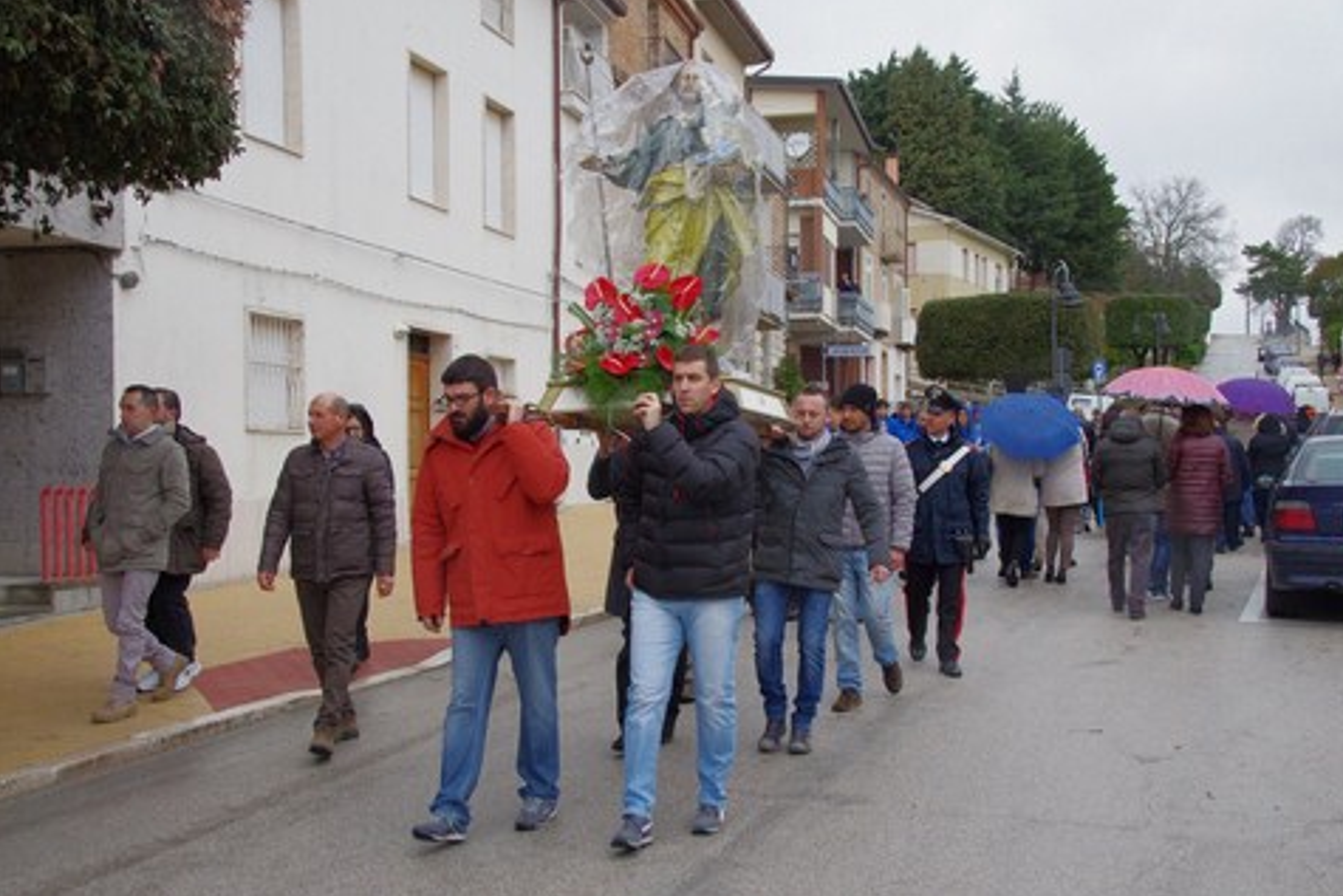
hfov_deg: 47.4
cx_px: 701
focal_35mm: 41
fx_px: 1530
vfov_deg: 32.7
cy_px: 454
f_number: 8
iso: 800
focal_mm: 26
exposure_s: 1/250
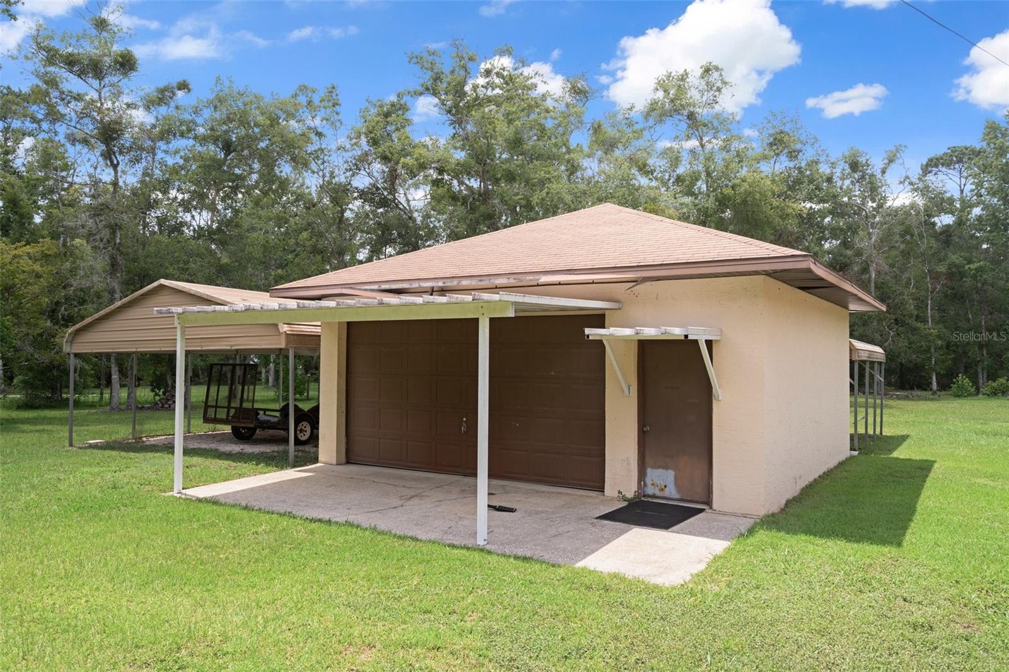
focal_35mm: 26
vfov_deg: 49.5
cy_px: 336
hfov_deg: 69.4
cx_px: 504
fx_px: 729
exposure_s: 1/60
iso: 320
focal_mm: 26
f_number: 8
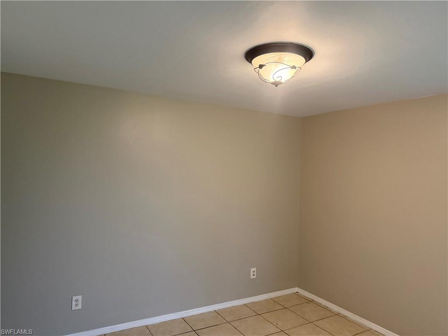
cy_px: 168
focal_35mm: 24
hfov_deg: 71.6
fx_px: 311
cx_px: 224
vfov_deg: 56.8
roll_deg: -2.3
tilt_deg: +1.1
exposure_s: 1/60
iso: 640
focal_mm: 6.76
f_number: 1.78
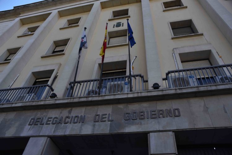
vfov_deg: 46.4
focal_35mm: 28
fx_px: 180
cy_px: 78
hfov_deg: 65.5
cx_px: 116
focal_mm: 28
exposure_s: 1/1000
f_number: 7.1
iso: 400
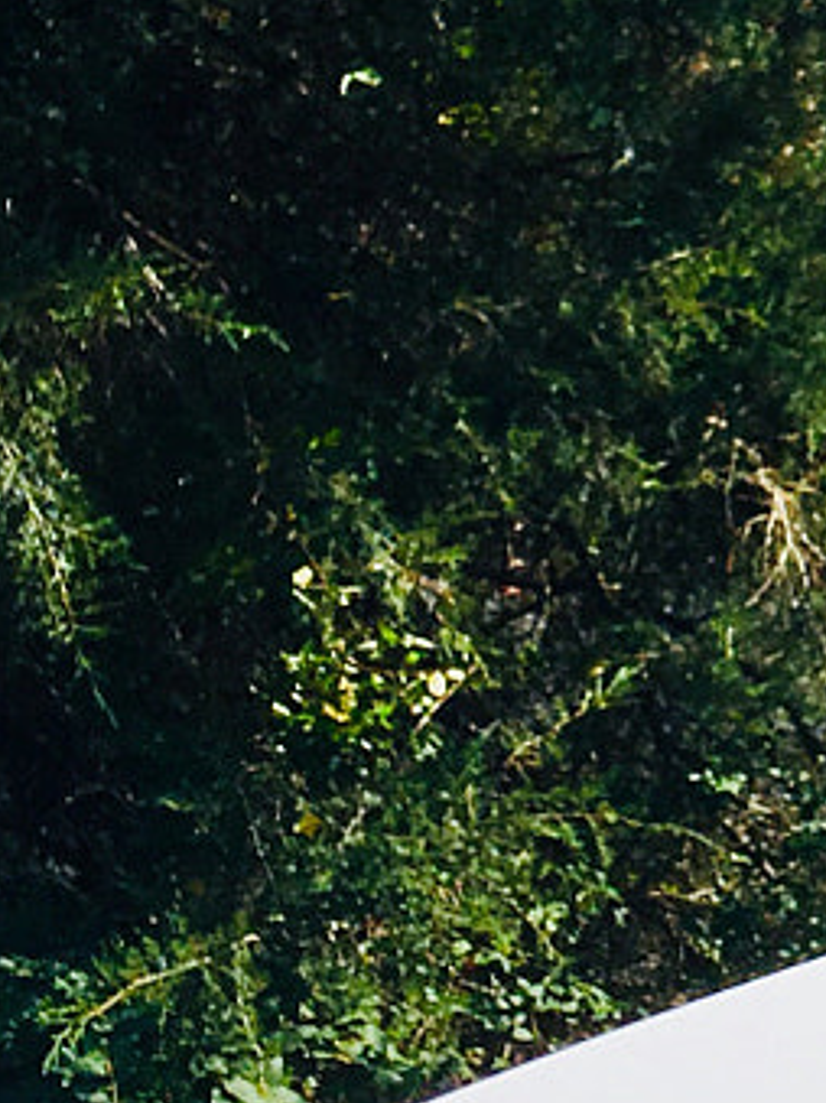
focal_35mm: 137
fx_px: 4362
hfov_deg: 10.3
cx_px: 1363
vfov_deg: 14.3
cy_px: 94
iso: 25
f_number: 2.2
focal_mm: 4.15
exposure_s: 1/1040
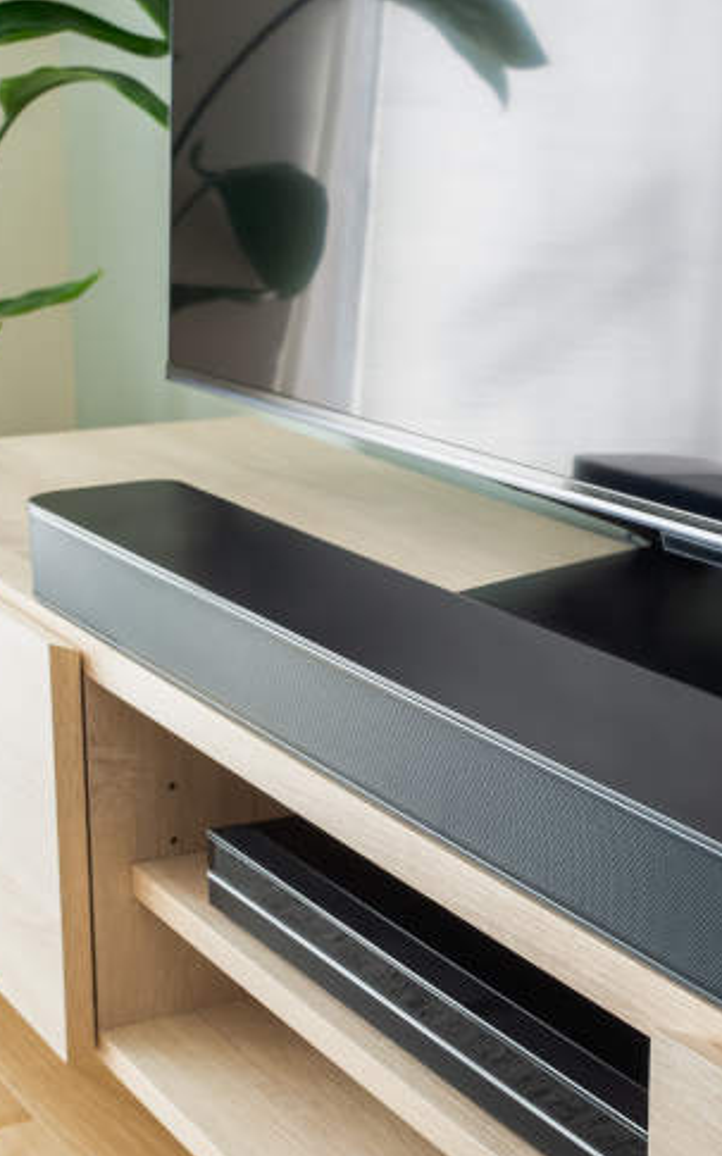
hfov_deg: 18.2
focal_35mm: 71
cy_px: 579
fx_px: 2236
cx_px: 548
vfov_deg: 29.0
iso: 250
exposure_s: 1/13
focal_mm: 25
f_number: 6.3
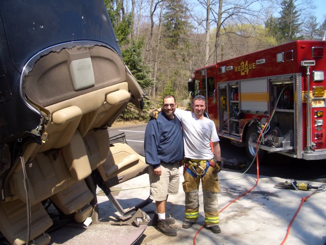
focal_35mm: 35
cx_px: 163
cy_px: 122
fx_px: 330
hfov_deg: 52.6
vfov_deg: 40.7
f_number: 4.3
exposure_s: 1/250
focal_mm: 5.8
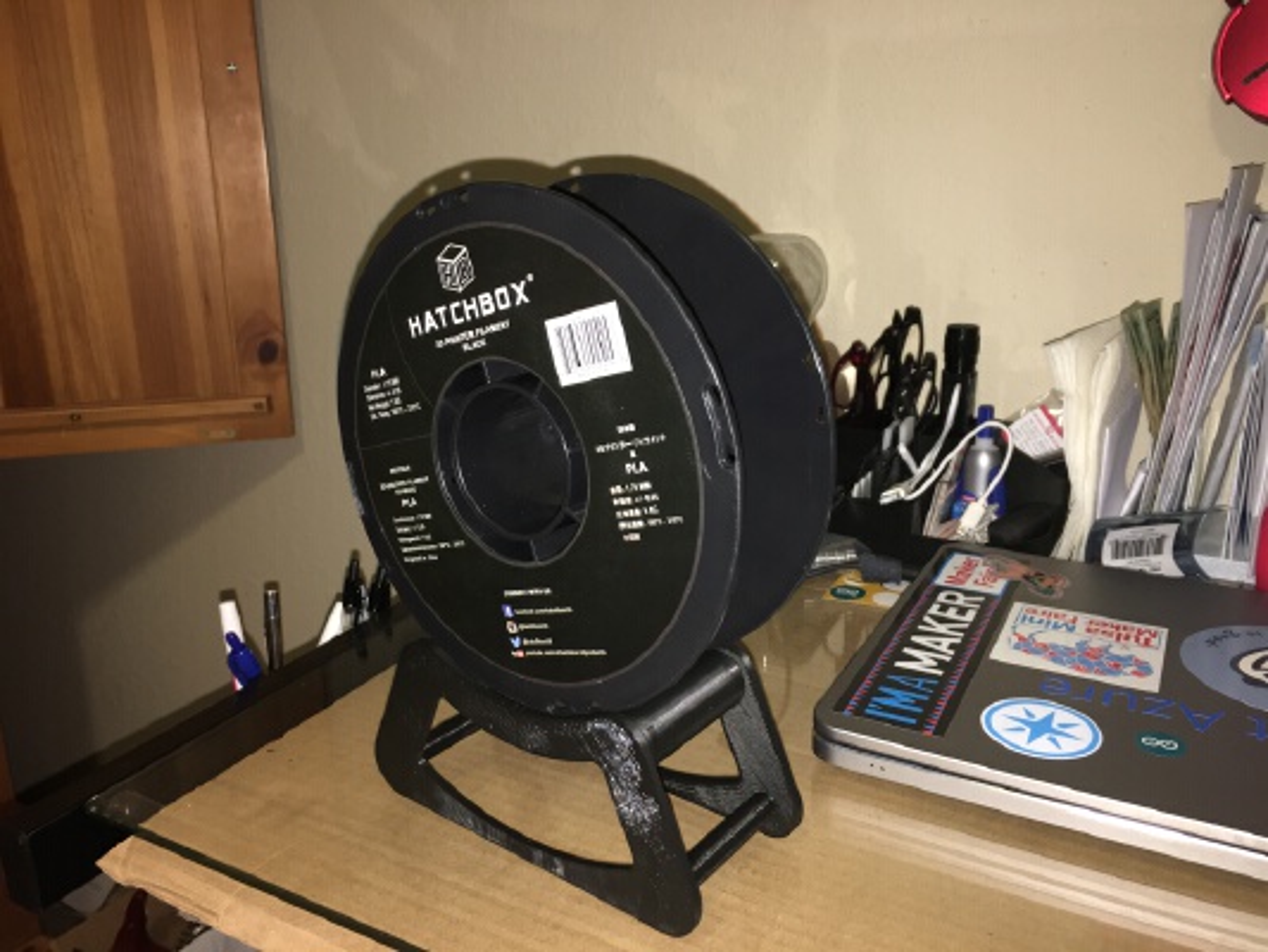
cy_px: 476
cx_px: 634
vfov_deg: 48.2
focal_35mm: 29
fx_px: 1063
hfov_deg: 61.6
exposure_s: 1/16
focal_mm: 4.15
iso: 50
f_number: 2.2
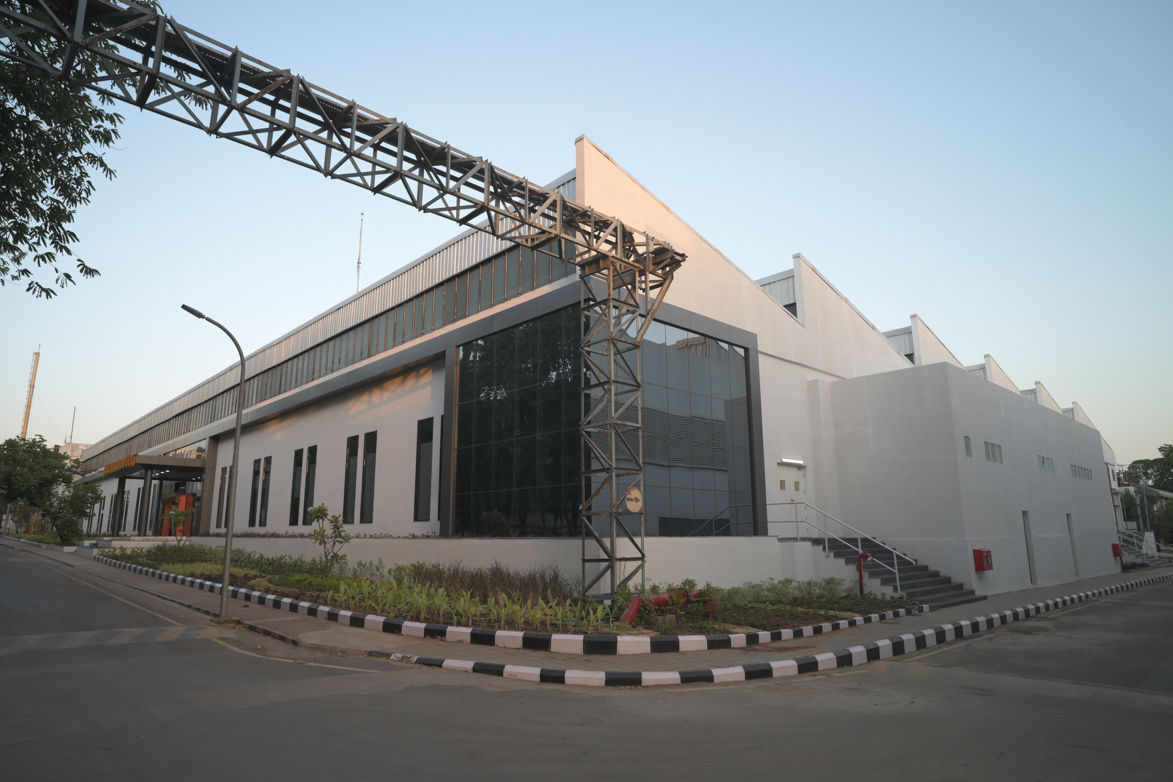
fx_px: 652
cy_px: 391
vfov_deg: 61.9
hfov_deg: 84.0
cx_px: 586
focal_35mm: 20
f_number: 5.6
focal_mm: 20
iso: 800
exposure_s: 1/320
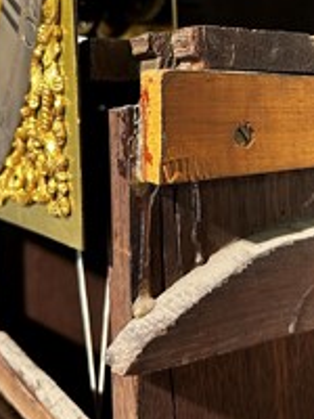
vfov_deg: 38.2
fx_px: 581
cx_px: 257
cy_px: 84
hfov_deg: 29.5
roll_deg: +1.0
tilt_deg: +3.9
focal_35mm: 48
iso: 250
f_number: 1.78
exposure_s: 1/50
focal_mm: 6.86
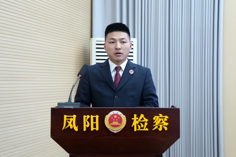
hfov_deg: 34.5
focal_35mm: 58
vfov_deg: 23.4
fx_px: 380
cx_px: 118
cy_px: 78
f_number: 4
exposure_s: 1/160
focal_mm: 58
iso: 1600
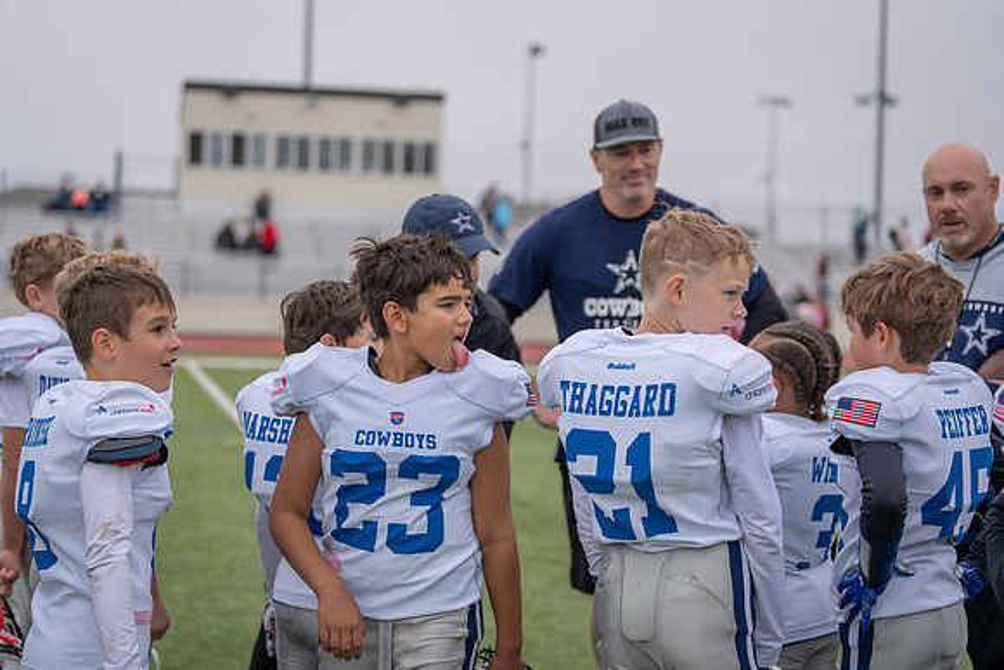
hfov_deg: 28.8
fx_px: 1953
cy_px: 335
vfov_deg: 19.5
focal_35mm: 70
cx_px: 502
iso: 200
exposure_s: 1/1250
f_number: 2.8
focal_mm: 70
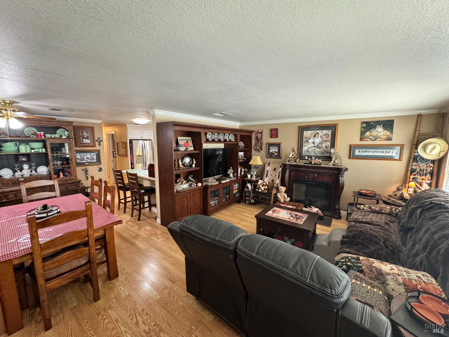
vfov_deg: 85.7
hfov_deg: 102.1
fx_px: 182
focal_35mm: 14
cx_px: 224
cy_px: 168
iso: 400
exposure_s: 1/60
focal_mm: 2.22
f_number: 2.2
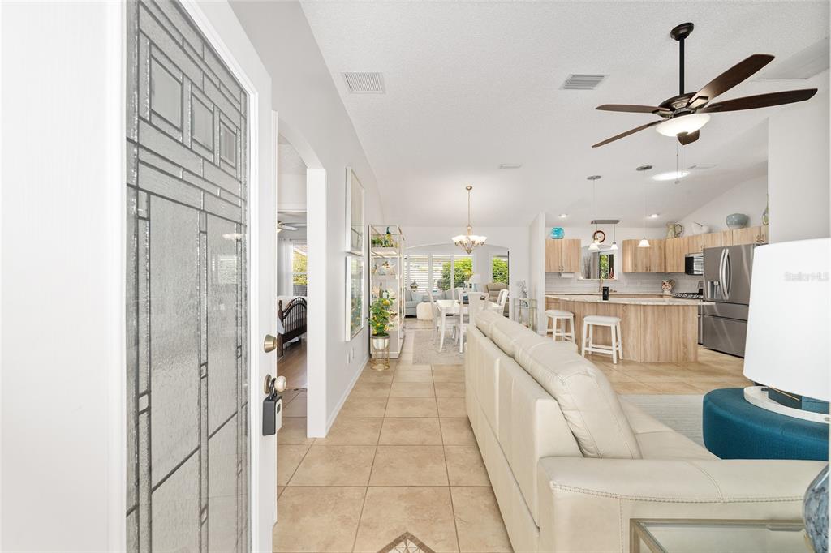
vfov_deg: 81.2
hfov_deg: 104.3
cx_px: 416
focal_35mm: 14
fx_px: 323
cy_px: 276
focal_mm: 14
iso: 400
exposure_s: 1/60
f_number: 8
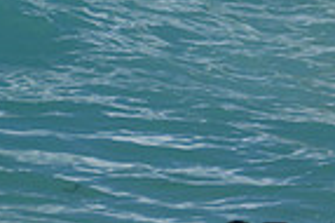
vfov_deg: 0.4
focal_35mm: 3298
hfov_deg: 0.6
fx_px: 30654
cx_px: 637
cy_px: -84
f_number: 11
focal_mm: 600
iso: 640
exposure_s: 1/2000
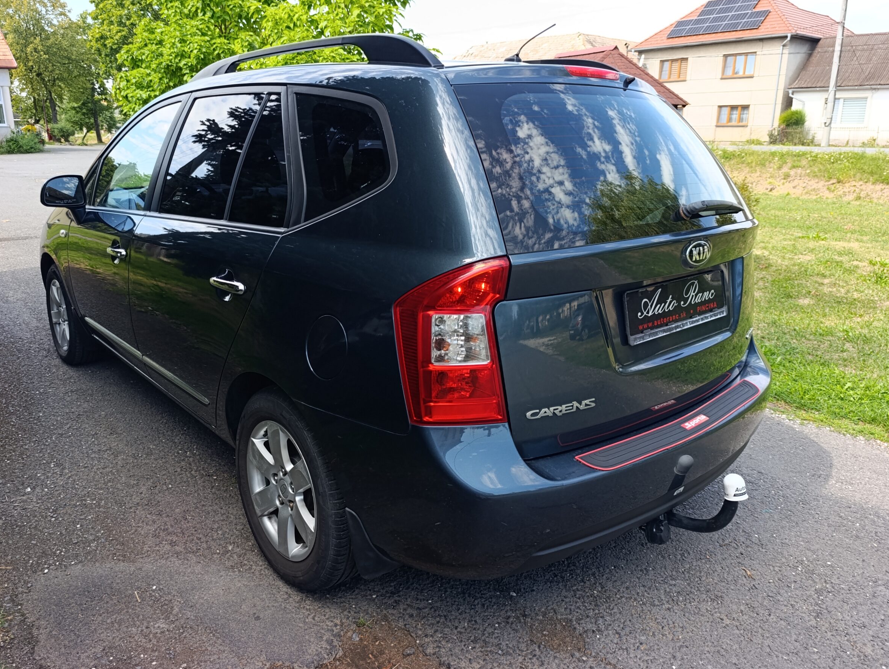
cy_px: 316
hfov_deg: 69.2
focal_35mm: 25
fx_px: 643
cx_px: 409
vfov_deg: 55.0
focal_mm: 6.14
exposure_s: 1/100
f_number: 1.6
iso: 50
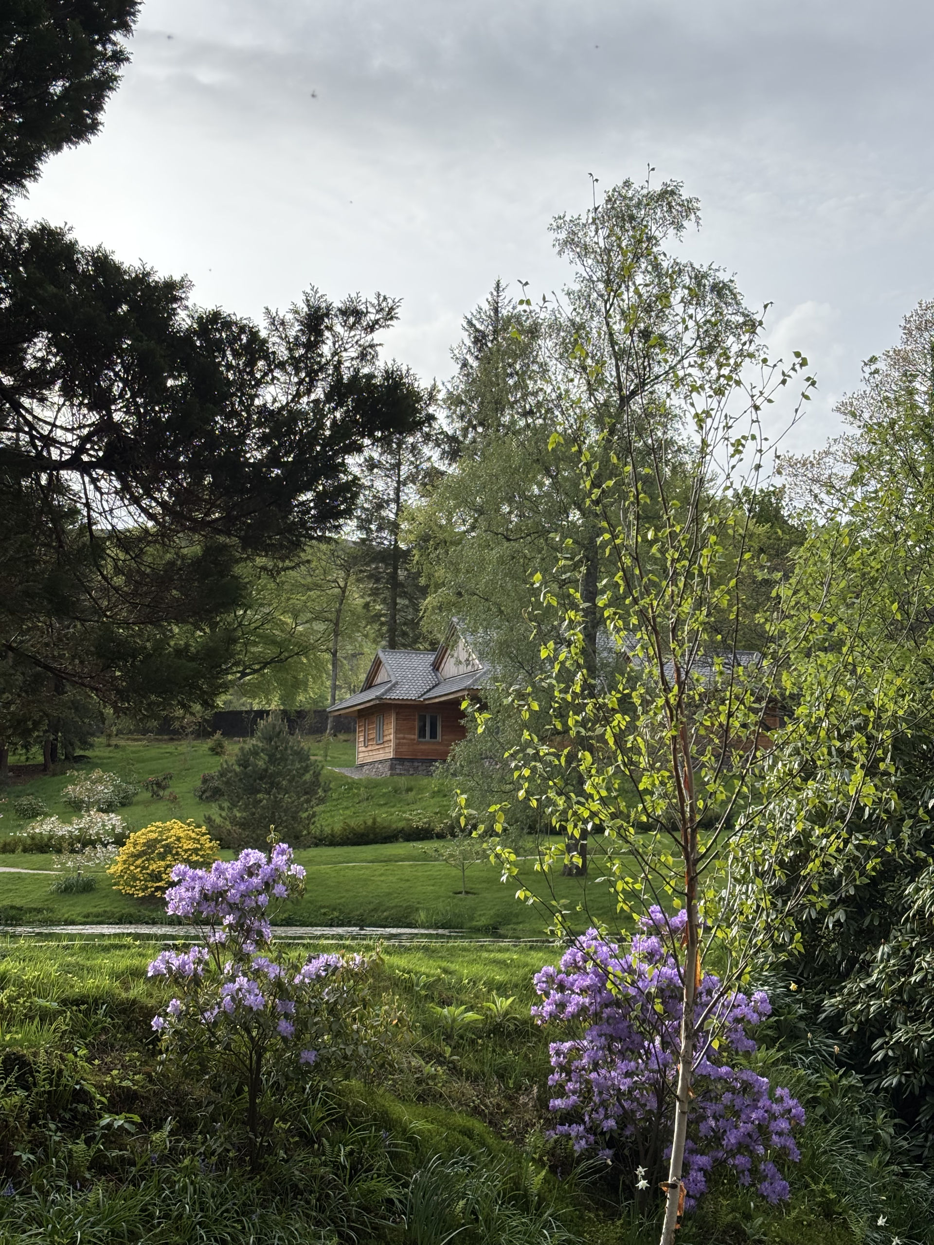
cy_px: 622
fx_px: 1871
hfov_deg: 28.0
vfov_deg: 36.8
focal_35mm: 52
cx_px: 467
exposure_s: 1/1642
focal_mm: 6
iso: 32
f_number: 1.6
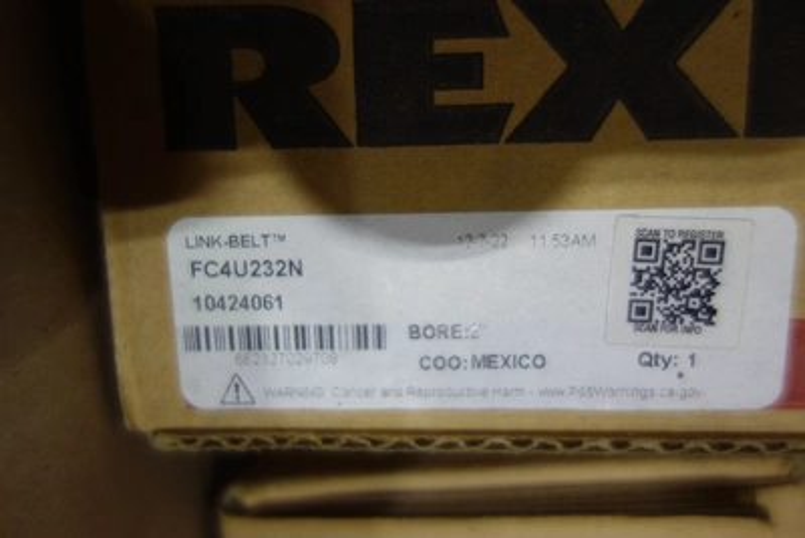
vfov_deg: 46.4
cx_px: 402
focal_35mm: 28
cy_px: 269
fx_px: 626
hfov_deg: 65.5
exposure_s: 1/60
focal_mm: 10.4
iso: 125
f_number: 1.8
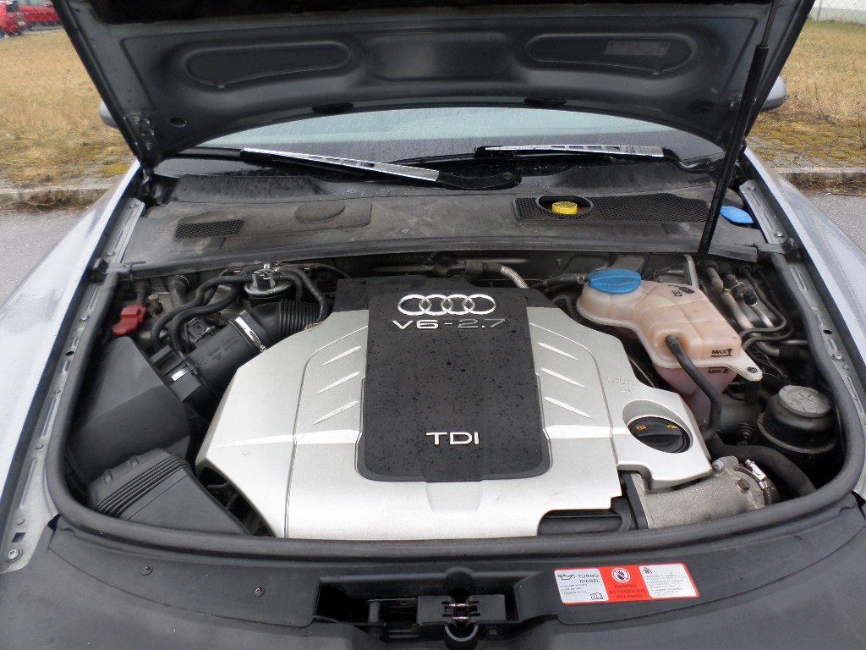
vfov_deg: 54.9
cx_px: 433
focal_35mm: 25
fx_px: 625
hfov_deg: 69.4
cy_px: 325
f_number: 2.5
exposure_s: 1/250
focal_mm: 4.5
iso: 80
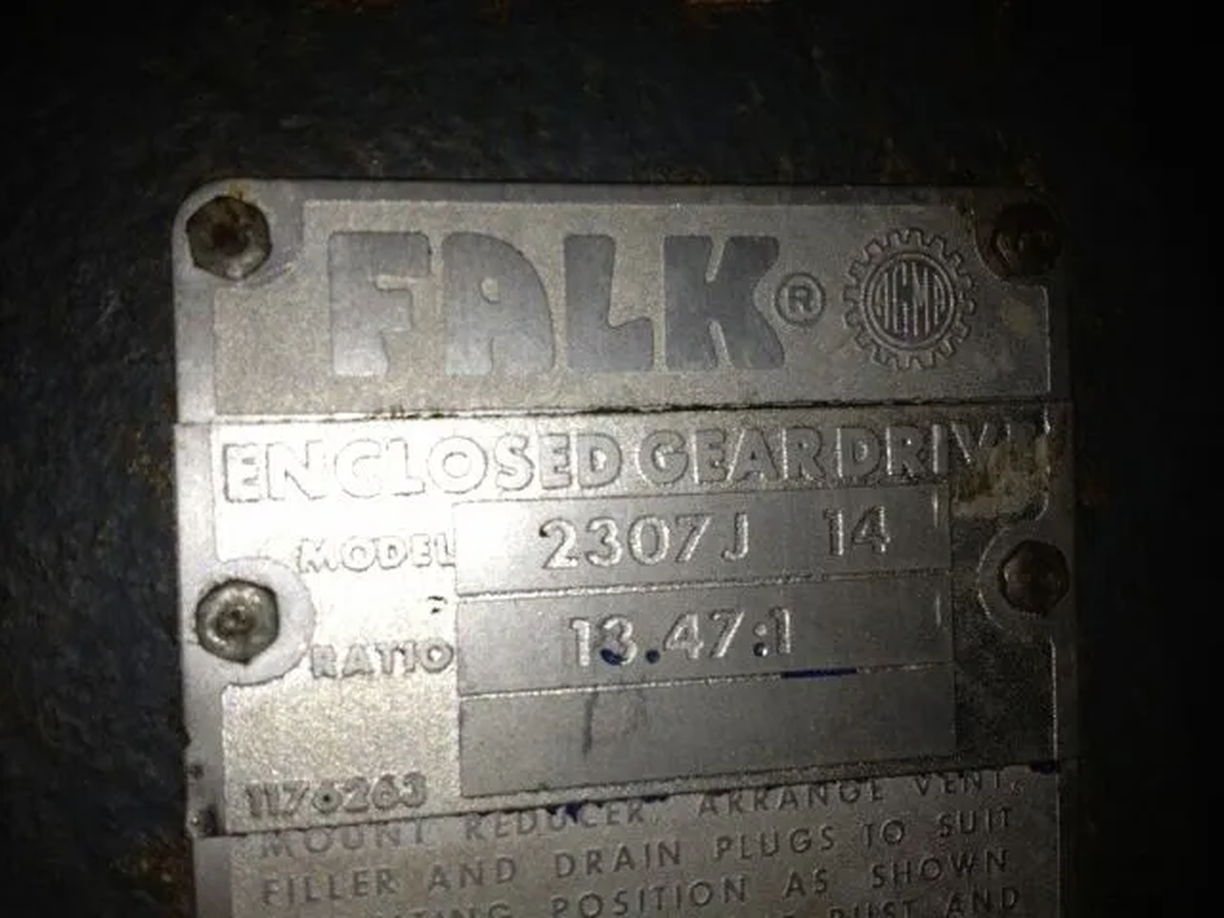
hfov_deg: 52.6
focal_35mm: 35
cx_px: 612
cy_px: 459
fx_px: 1238
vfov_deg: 40.7
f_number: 2.4
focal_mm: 4.28
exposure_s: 1/675
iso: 50
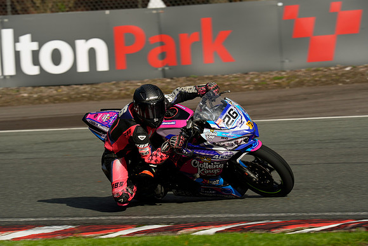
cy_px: 123
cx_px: 184
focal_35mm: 400
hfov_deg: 5.2
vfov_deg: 3.4
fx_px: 4090
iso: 160
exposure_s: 1/500
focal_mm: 400
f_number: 10
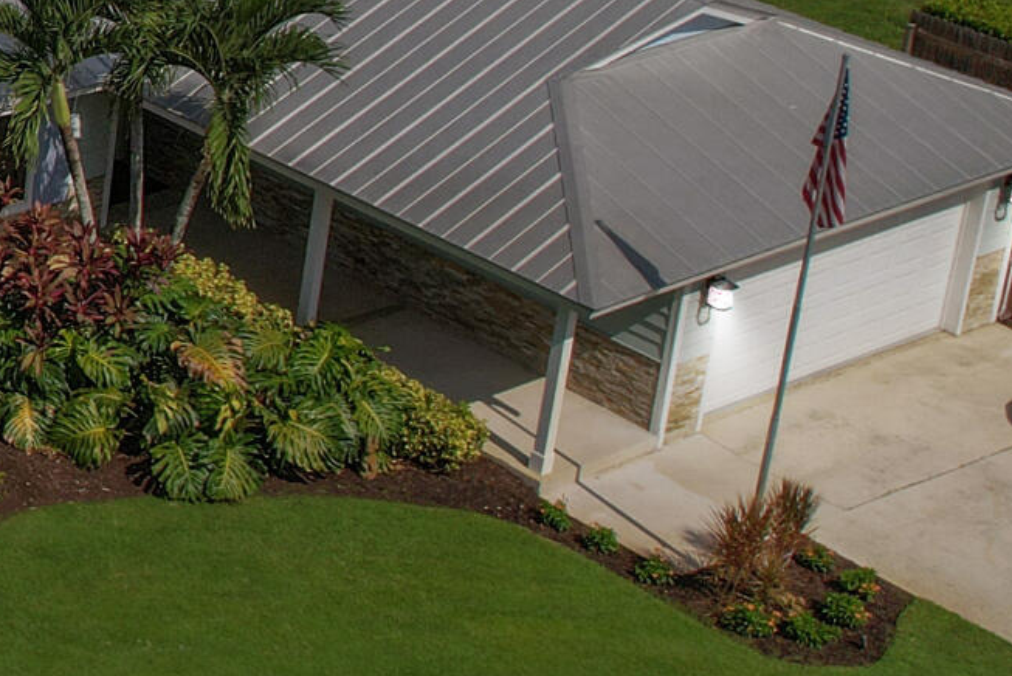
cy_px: -189
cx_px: -908
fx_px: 2840
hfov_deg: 16.3
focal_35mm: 101
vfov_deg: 13.1
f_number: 2.8
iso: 100
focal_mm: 8.38
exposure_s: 1/100
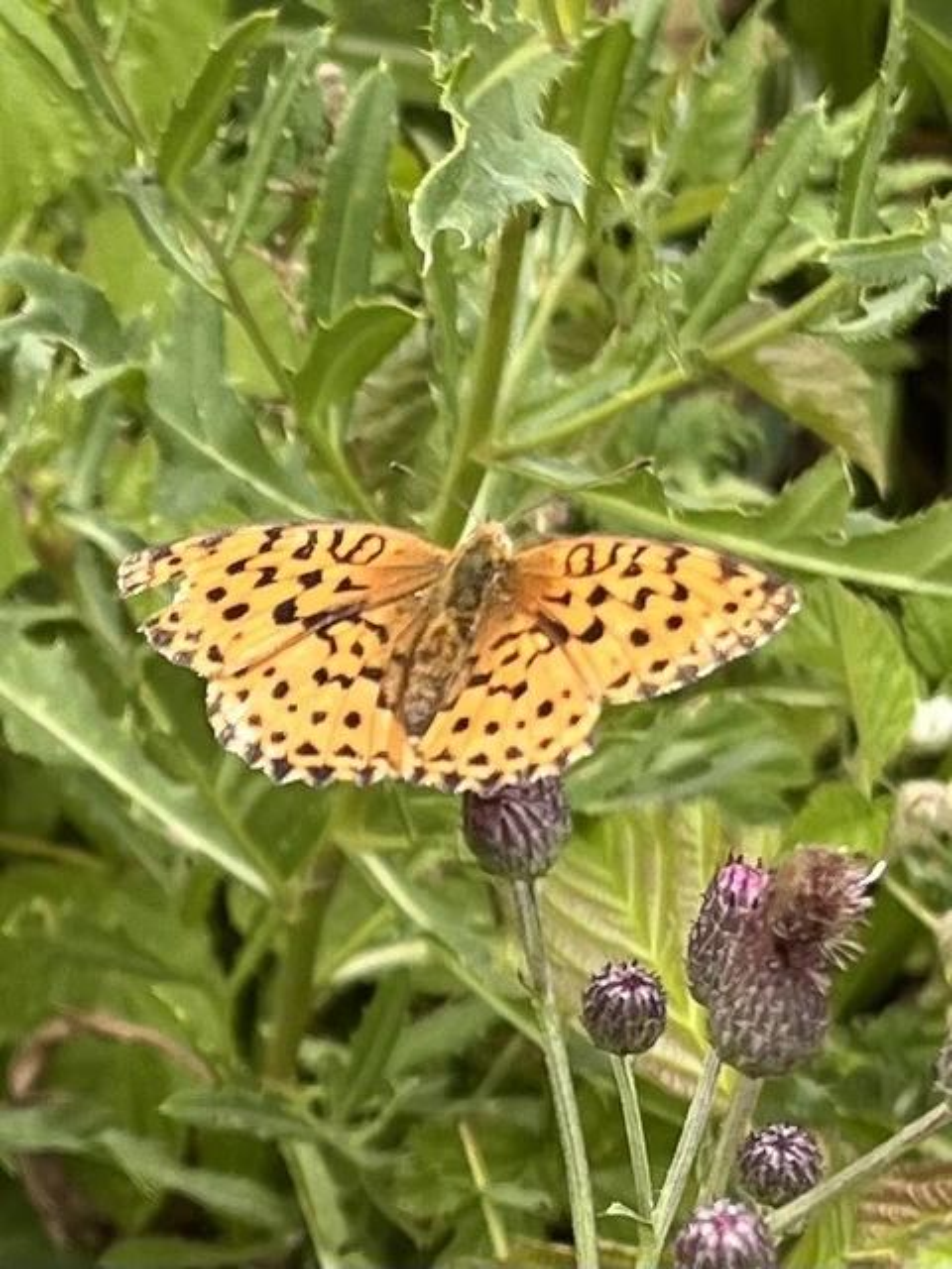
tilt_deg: -55.8
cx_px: 476
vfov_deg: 67.3
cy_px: 634
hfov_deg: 53.1
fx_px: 953
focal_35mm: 26
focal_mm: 5.1
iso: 50
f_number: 1.6
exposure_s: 1/1129
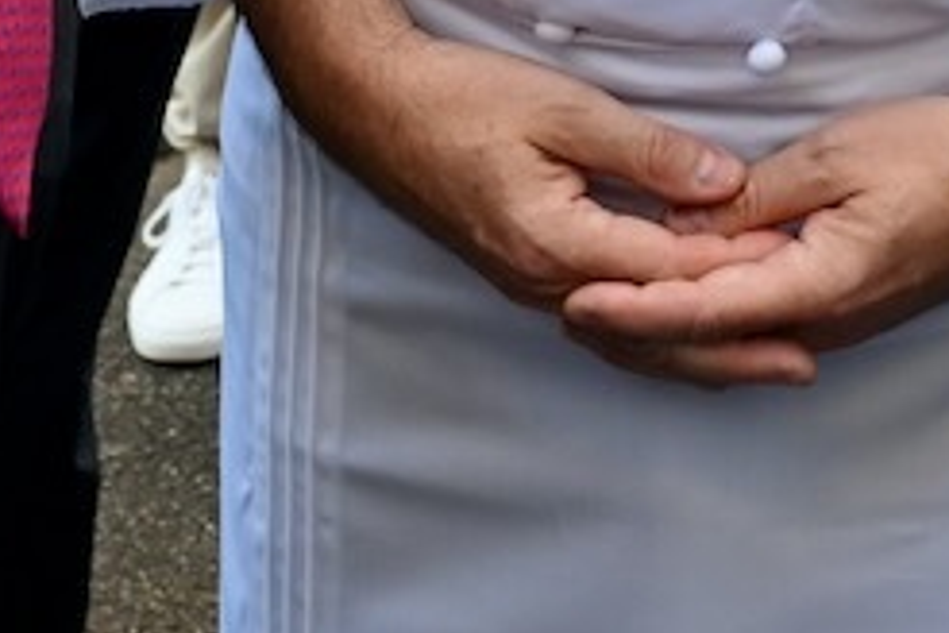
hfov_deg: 11.0
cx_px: 880
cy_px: -851
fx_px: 4883
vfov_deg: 7.0
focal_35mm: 185
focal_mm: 28.5
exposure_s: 1/100
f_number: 6.3
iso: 200
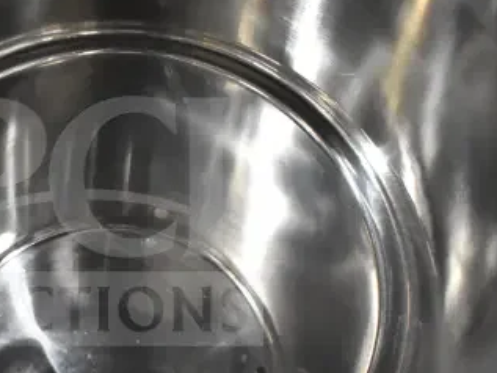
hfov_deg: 36.6
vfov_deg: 29.1
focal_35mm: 50
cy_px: 222
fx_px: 718
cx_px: 86
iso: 6400
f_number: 6.3
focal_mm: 18
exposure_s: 1/160
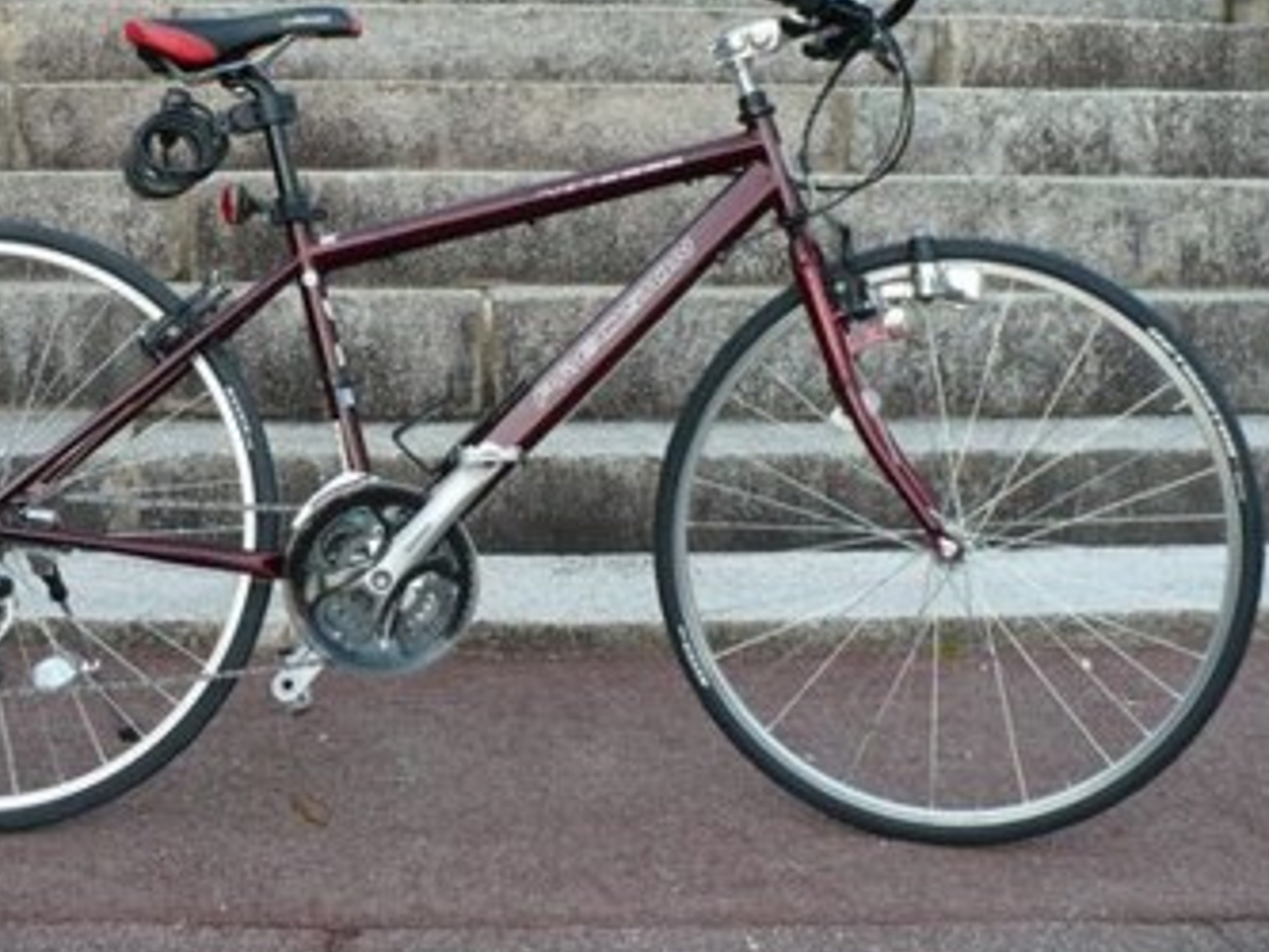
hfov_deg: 38.1
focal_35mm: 50
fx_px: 1834
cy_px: 312
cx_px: 522
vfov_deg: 28.9
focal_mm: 6.1
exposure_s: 1/100
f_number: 2.8
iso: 100
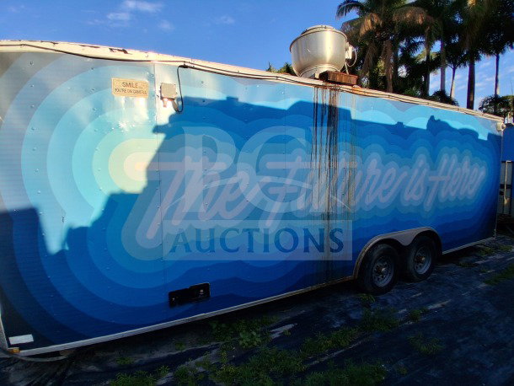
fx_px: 253
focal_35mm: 17
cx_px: 257
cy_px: 193
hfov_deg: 91.0
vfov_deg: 74.8
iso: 50
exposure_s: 1/1211
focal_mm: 1.4
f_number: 2.2
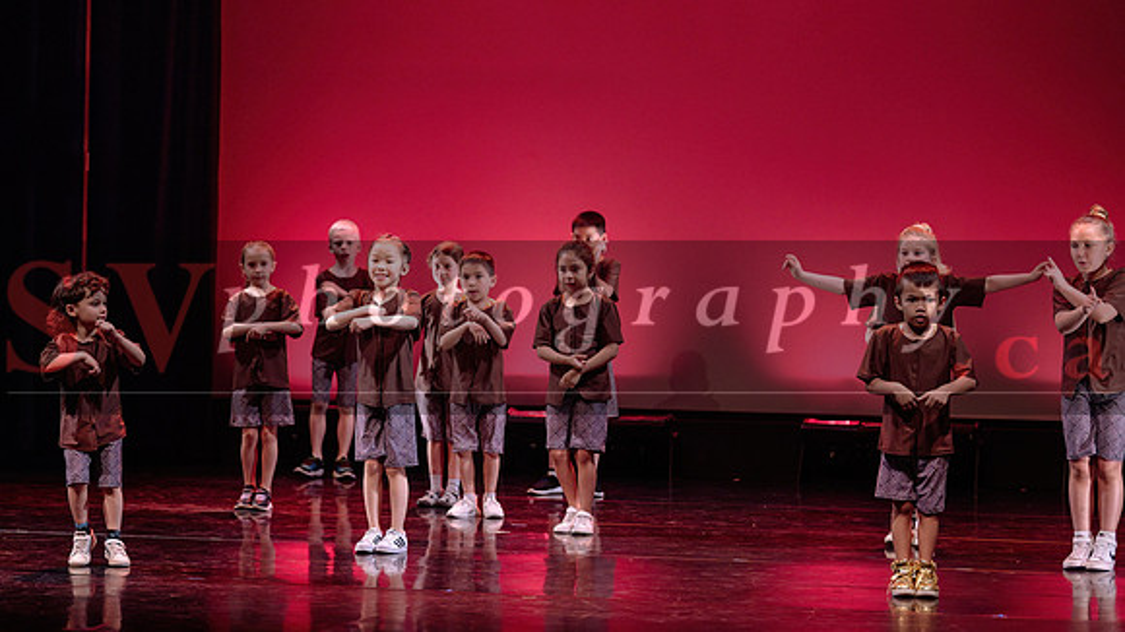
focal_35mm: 115
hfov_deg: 18.6
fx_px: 3441
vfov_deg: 10.5
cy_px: 250
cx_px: 499
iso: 1600
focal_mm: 98
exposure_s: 1/320
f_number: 2.8
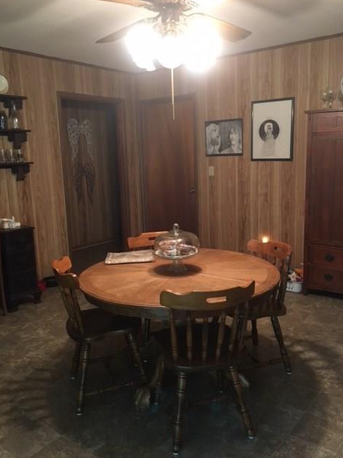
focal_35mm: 30
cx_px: 174
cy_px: 227
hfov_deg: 46.8
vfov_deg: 60.0
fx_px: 396
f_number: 2.2
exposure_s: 1/17
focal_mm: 4.15
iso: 200
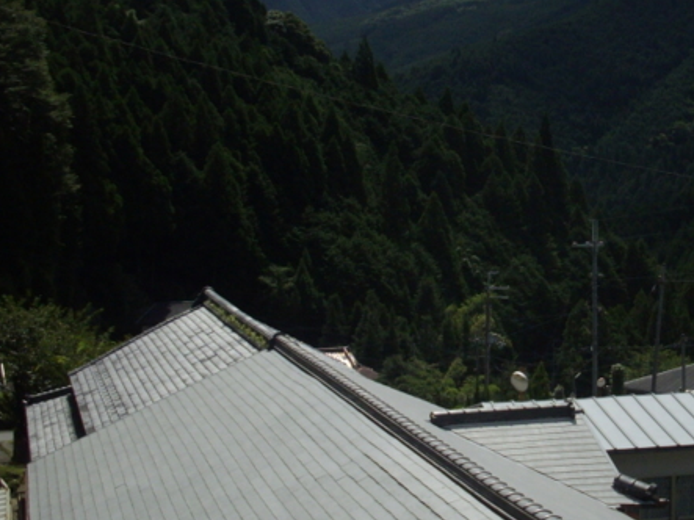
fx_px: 1423
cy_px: 218
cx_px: 561
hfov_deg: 26.9
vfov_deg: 20.7
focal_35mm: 71
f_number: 5.6
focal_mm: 6.2
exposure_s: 1/640
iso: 80
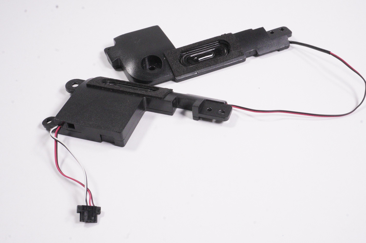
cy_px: 122
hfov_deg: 38.9
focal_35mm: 51
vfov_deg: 26.4
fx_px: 518
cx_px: 183
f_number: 20
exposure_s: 1/400
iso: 6400
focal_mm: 34
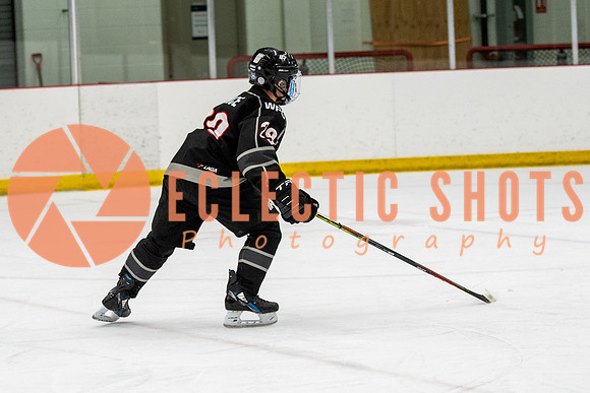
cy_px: 159
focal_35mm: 180
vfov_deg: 7.6
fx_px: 2952
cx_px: 241
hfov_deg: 11.4
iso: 1250
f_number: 2.8
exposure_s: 1/640
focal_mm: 85
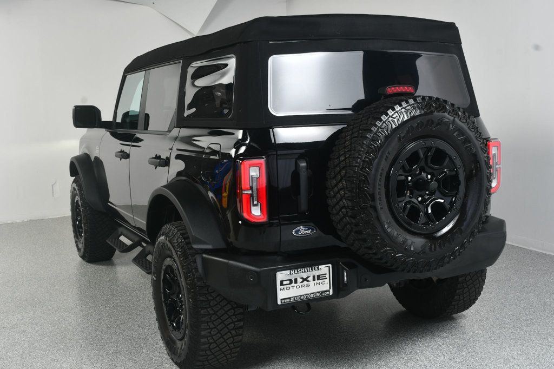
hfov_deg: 48.5
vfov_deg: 33.4
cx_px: 277
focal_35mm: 40
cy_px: 184
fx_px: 615
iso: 100
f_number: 10
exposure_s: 1/160
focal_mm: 27
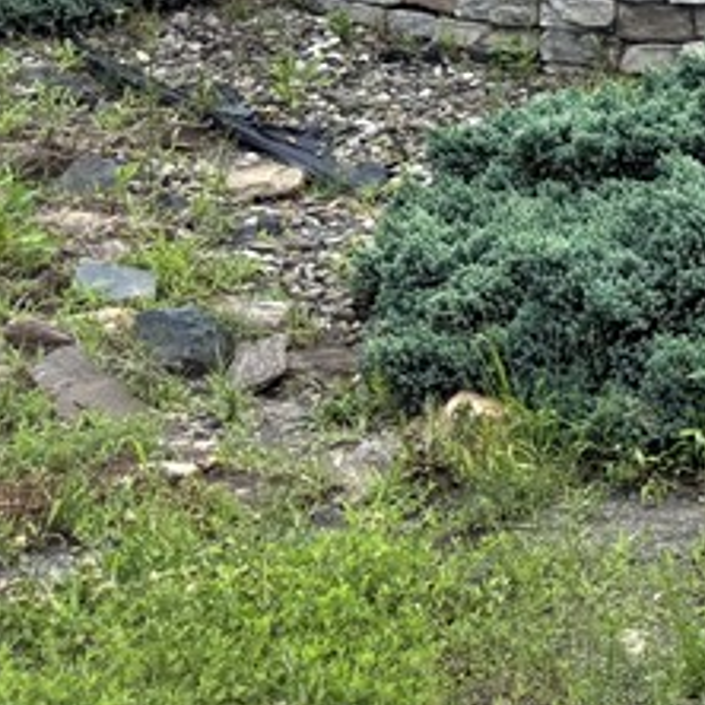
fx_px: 2258
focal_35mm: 98
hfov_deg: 14.6
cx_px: 1416
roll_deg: +0.5
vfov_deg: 16.9
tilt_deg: -5.1
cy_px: -168
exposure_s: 1/2000
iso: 100
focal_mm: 6.76
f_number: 1.78
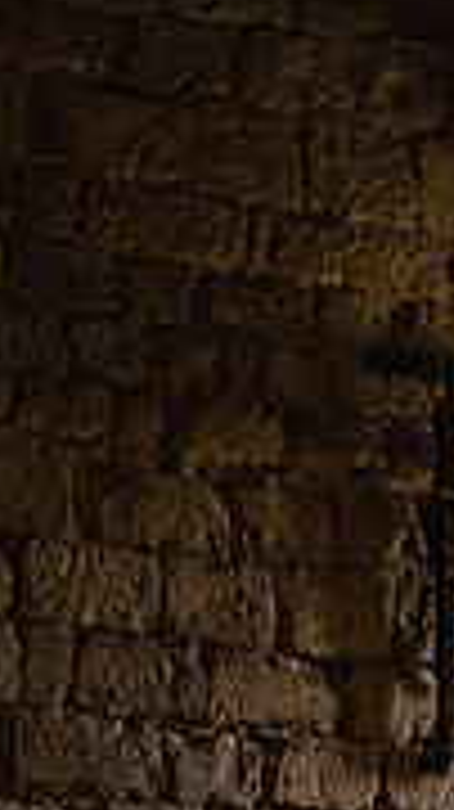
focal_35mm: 121
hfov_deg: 10.0
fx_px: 2594
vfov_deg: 17.3
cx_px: 220
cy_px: 828
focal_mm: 24
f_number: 4
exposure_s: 1/40
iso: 800
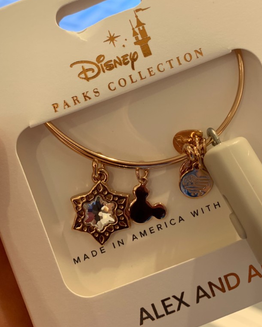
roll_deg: +4.1
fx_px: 388
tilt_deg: -41.3
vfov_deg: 45.6
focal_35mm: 40
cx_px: 134
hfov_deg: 37.3
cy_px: 139
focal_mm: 4.25
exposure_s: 1/80
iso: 100
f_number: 1.8
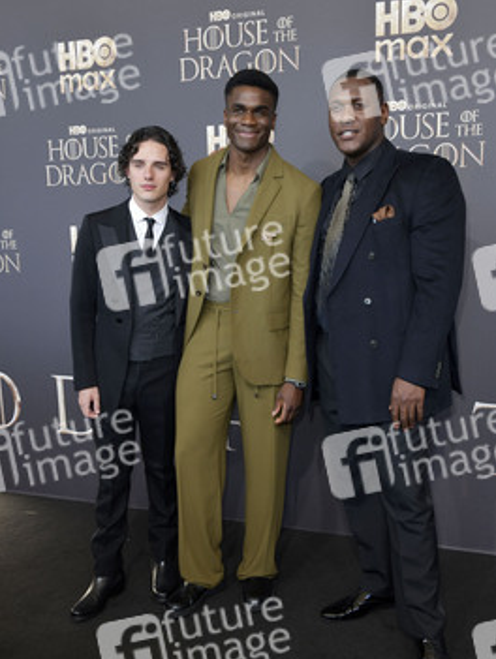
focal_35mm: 35
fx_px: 667
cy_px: 360
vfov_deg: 52.5
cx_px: 248
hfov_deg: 40.8
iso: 400
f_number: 6.3
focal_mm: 32
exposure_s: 1/200
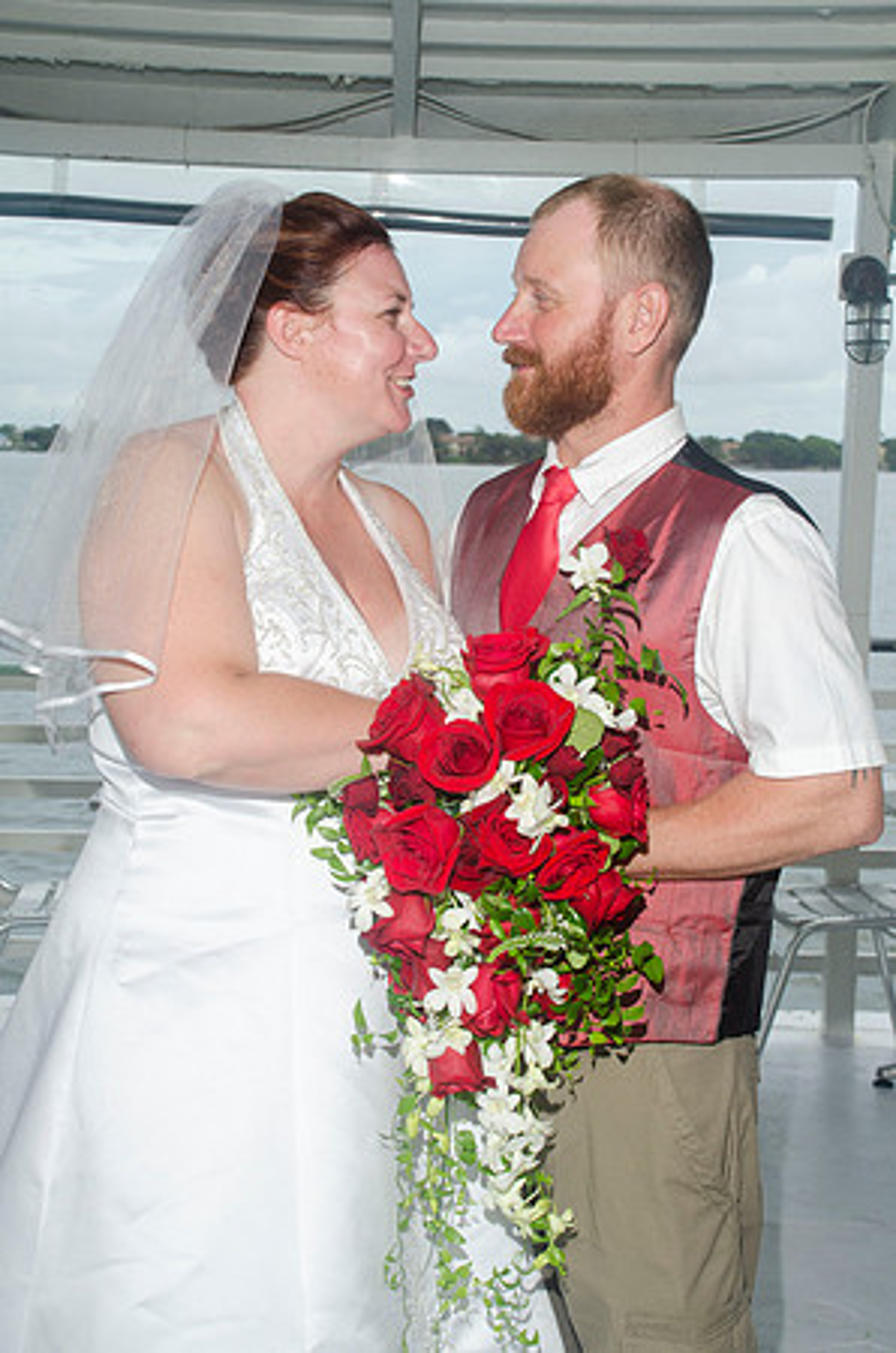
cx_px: 448
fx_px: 1969
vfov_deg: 37.9
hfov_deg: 25.6
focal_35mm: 52
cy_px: 676
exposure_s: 1/160
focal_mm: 35
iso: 100
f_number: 7.1
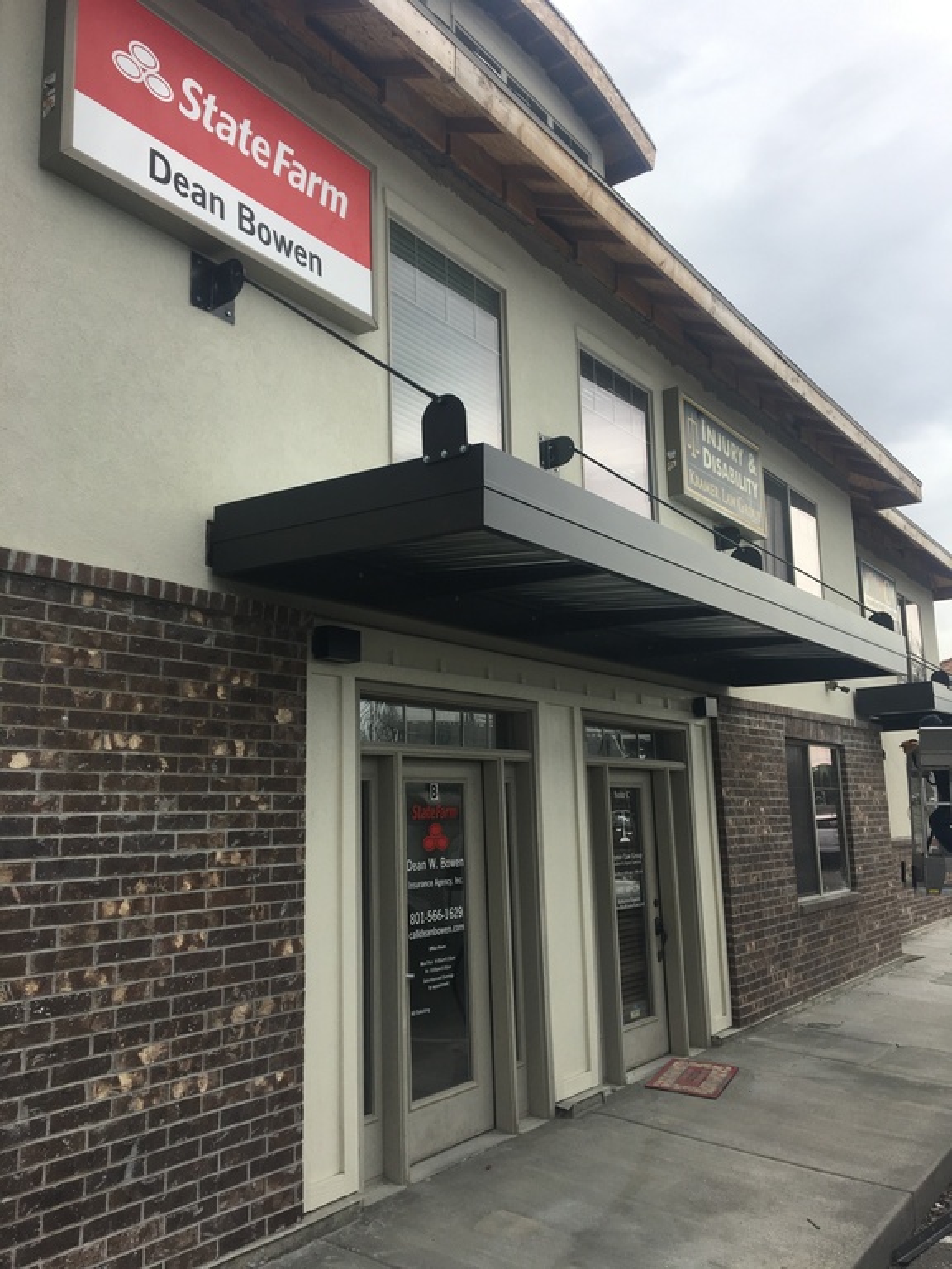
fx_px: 1063
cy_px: 634
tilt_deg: +10.4
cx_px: 476
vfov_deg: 61.7
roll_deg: +1.9
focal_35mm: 29
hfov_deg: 48.2
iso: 25
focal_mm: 4.15
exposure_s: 1/1241
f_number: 2.2
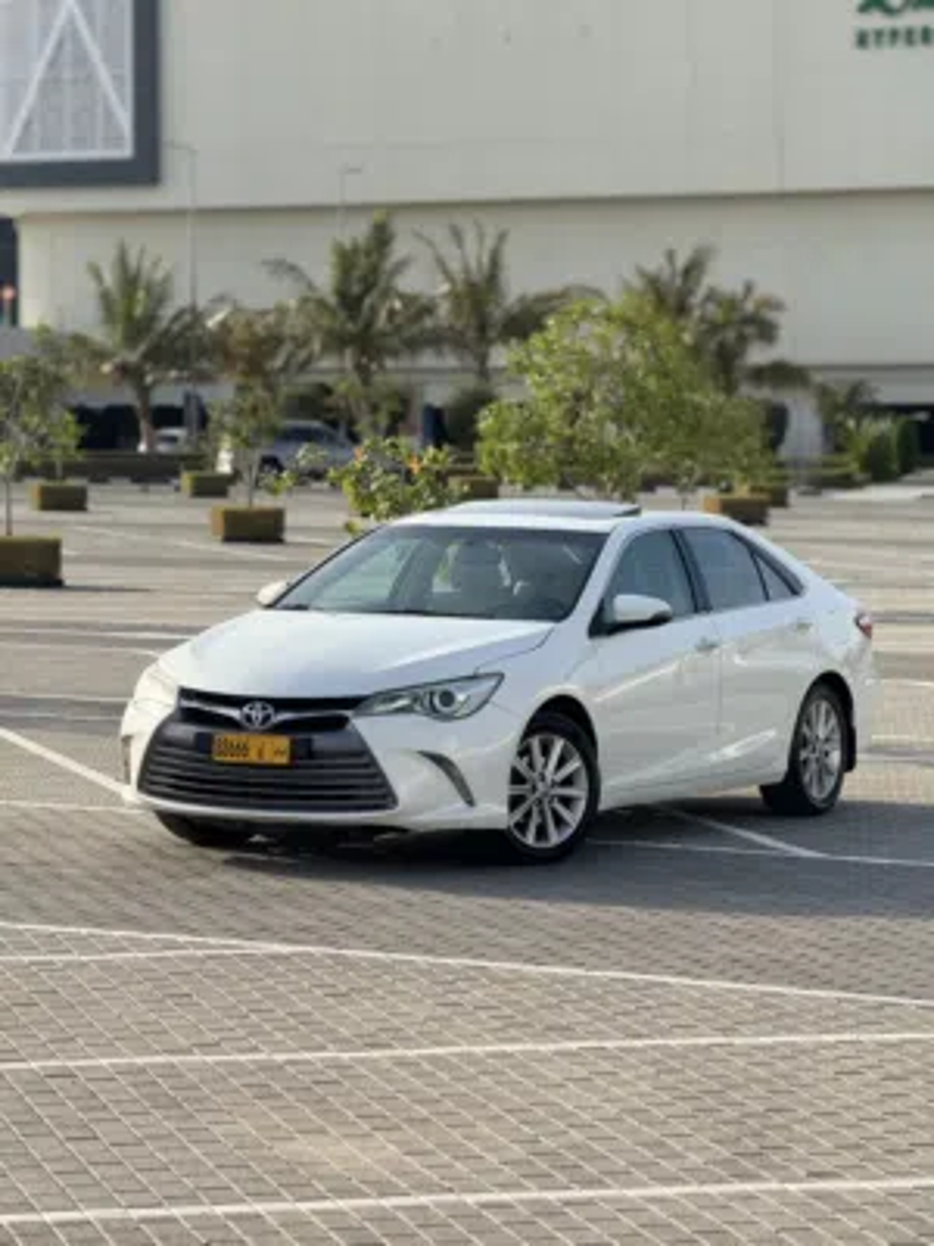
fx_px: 4317
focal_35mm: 120
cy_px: 623
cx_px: 467
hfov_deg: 12.3
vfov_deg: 16.4
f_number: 2.8
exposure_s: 1/1167
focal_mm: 15.66
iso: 50
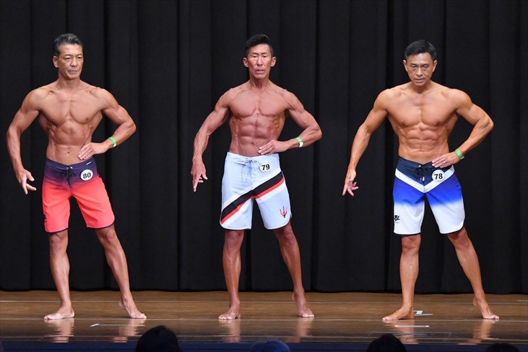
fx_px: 3181
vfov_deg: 6.3
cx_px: 264
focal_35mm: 217
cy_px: 176
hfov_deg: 9.5
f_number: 5.6
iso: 8000
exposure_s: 1/400
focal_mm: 145
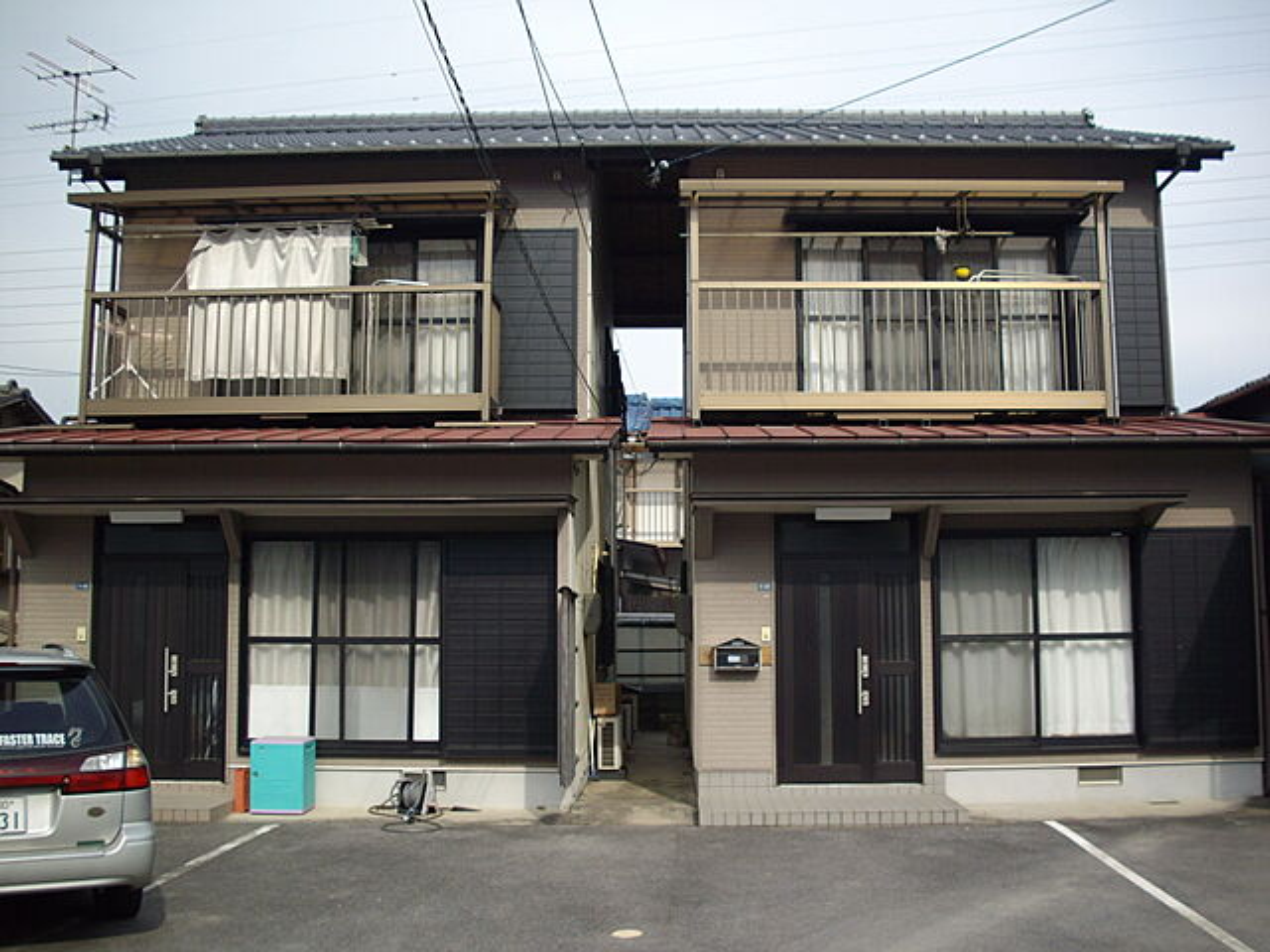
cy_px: 476
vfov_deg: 38.7
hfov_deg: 50.1
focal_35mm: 37
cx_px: 635
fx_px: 1357
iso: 80
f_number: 5.6
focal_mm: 6.2
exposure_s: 1/160
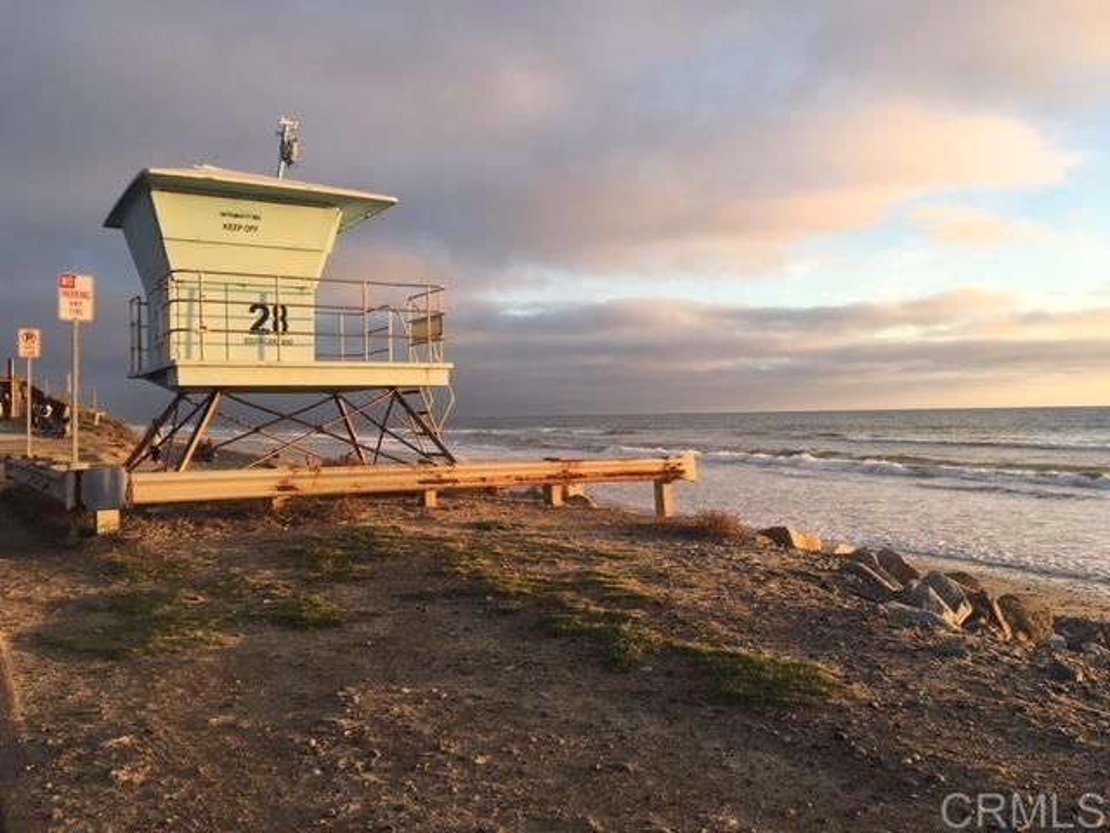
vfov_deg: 48.2
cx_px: 555
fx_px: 930
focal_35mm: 29
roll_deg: +1.0
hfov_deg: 61.7
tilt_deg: -0.2
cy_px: 416
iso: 25
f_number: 2.2
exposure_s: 1/297
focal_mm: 4.15
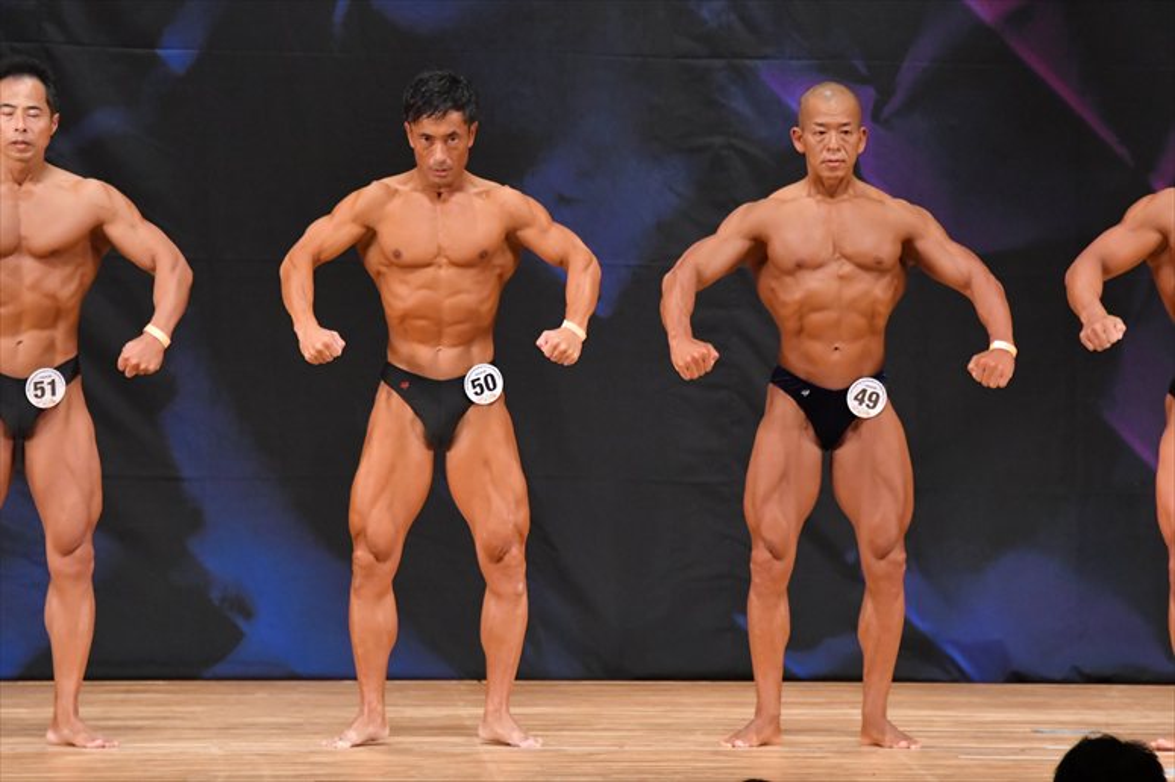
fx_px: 9298
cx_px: 588
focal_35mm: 285
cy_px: 391
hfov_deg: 7.2
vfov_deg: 4.8
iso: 5600
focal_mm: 190
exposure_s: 1/400
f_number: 5.6
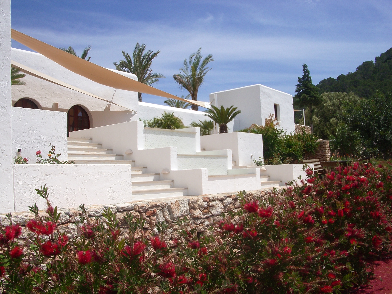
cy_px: 147
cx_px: 196
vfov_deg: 40.7
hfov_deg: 52.6
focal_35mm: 35
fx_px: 396
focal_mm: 5.8
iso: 80
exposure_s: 1/1250
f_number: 4.3
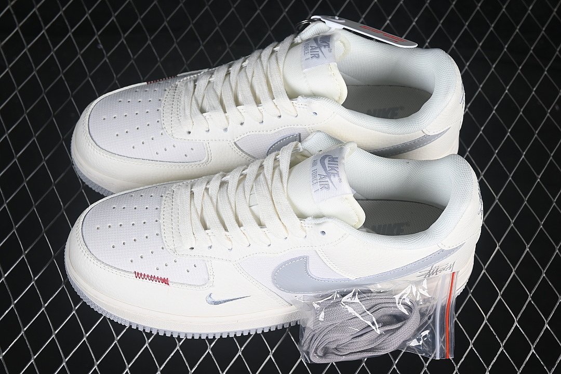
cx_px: 280
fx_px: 1169
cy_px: 187
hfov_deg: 27.0
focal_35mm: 75
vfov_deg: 18.2
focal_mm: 50
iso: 160
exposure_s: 1/60
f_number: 8
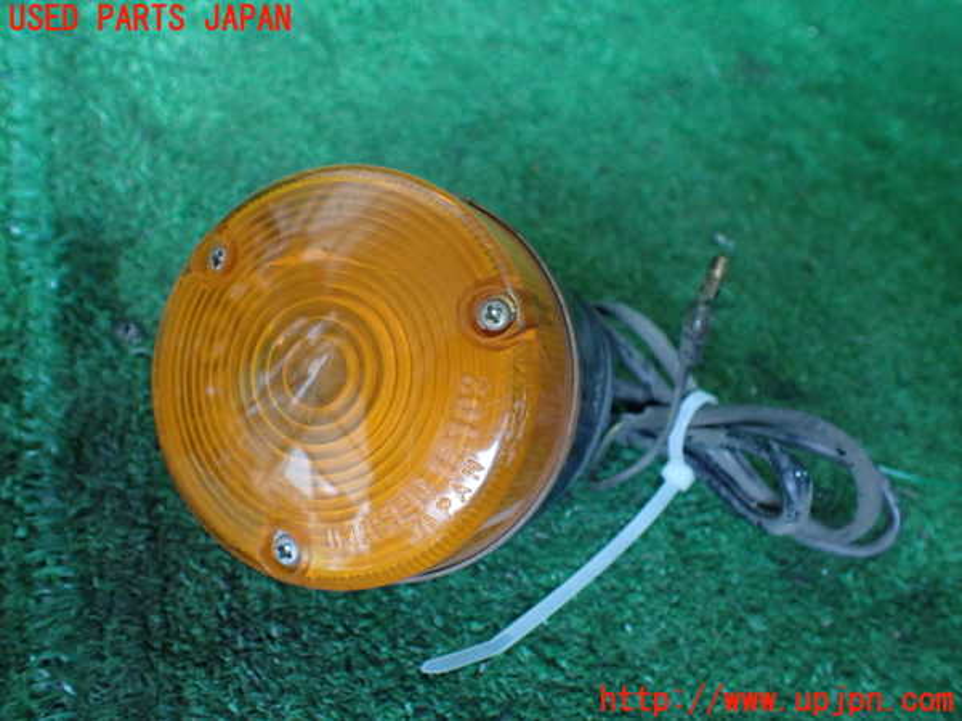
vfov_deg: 46.8
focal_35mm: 30
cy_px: 360
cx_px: 481
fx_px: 834
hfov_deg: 60.0
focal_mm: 5.4
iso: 800
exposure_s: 1/100
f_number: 2.3
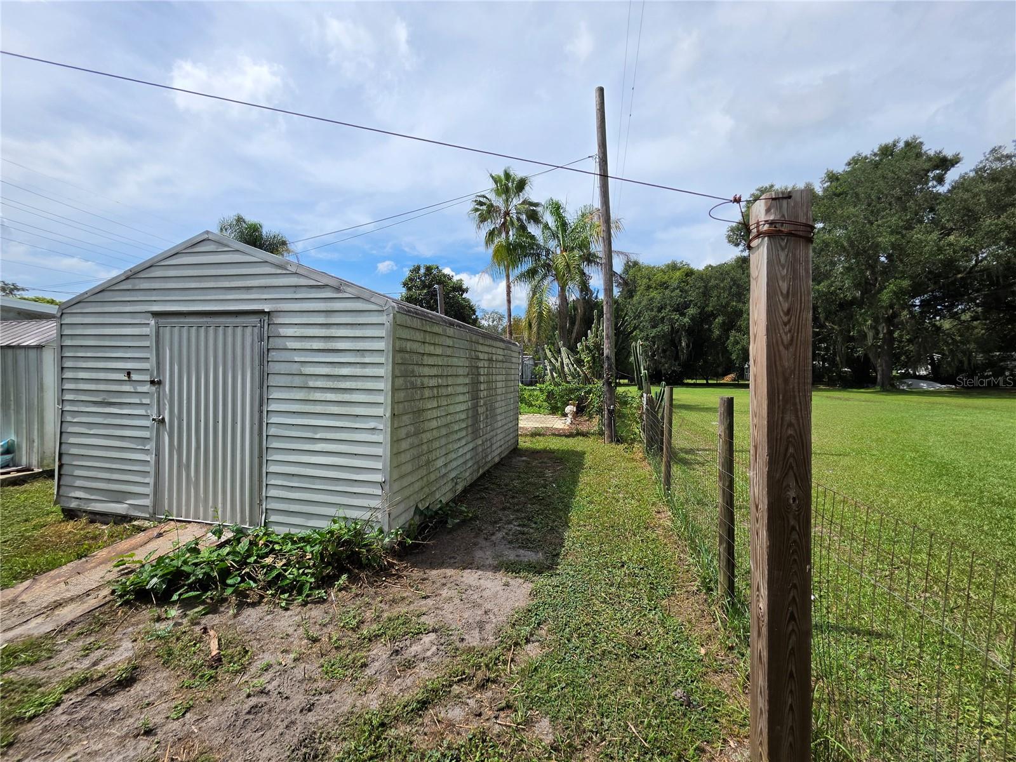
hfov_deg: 106.2
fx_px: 382
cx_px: 508
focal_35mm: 13
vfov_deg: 89.9
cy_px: 381
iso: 40
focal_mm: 2.2
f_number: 1.9
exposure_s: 1/2805
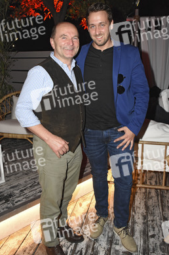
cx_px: 83
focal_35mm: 34
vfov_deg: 55.8
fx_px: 240
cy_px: 129
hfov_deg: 38.8
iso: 1600
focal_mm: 22
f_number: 4.5
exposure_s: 1/160
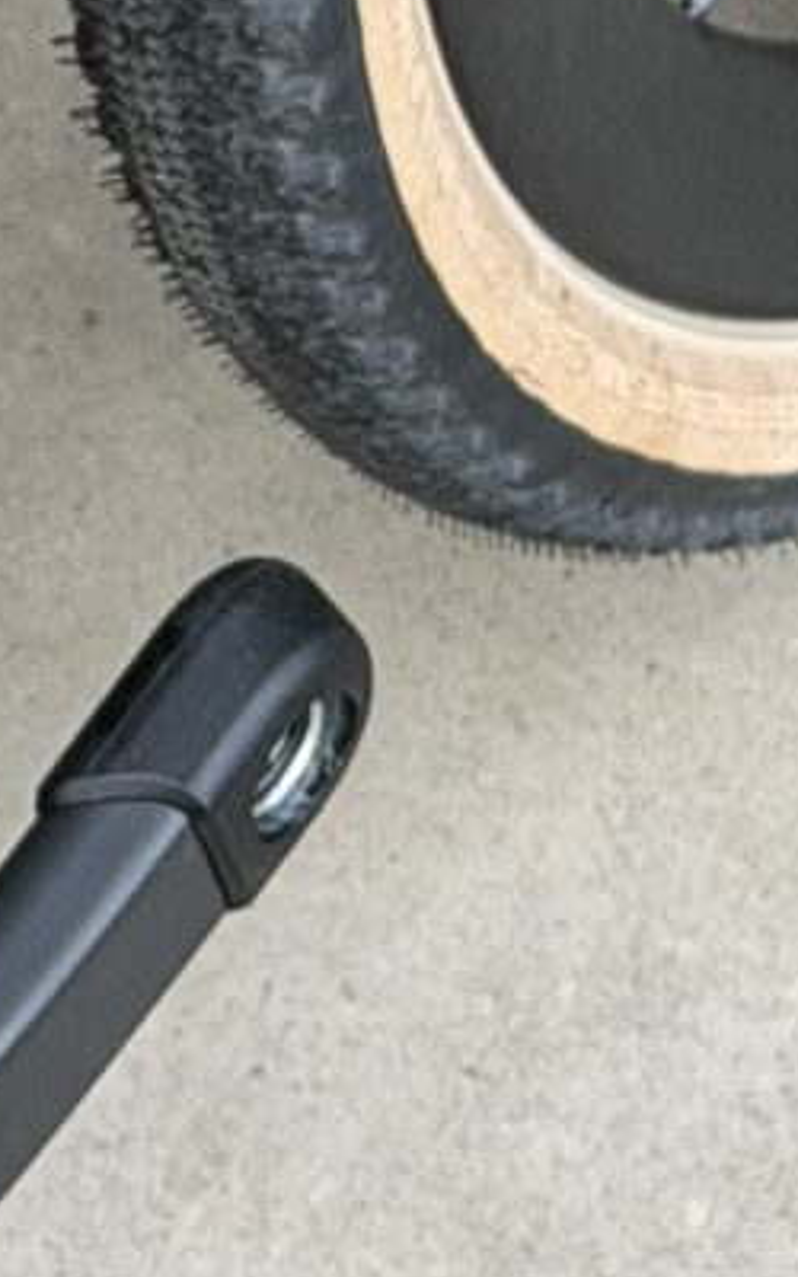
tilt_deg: -41.9
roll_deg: +4.1
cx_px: -405
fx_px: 11344
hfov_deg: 4.0
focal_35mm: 326
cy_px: -1813
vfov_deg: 6.2
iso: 64
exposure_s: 1/499
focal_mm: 6.76
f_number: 1.78
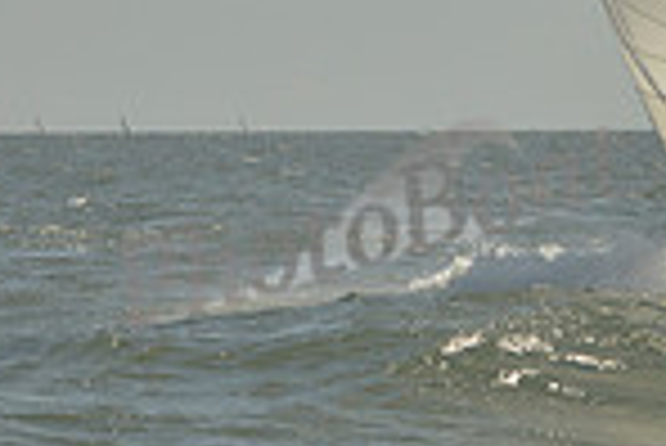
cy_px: -83
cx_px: 986
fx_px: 5092
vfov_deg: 5.0
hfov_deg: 7.4
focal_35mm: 275
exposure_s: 1/1000
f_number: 9
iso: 280
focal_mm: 70
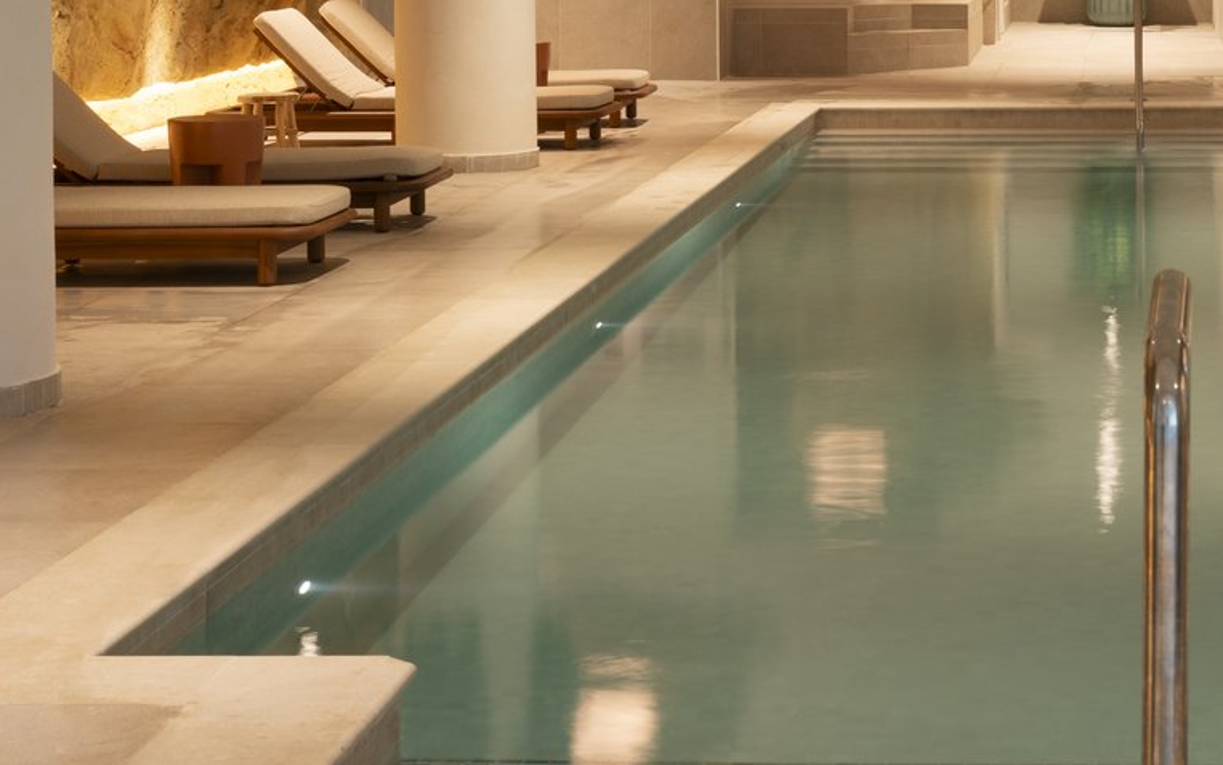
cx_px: 1023
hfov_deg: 22.1
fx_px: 3079
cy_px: 140
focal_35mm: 92
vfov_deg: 14.1
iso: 64
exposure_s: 3
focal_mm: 33.5
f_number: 10
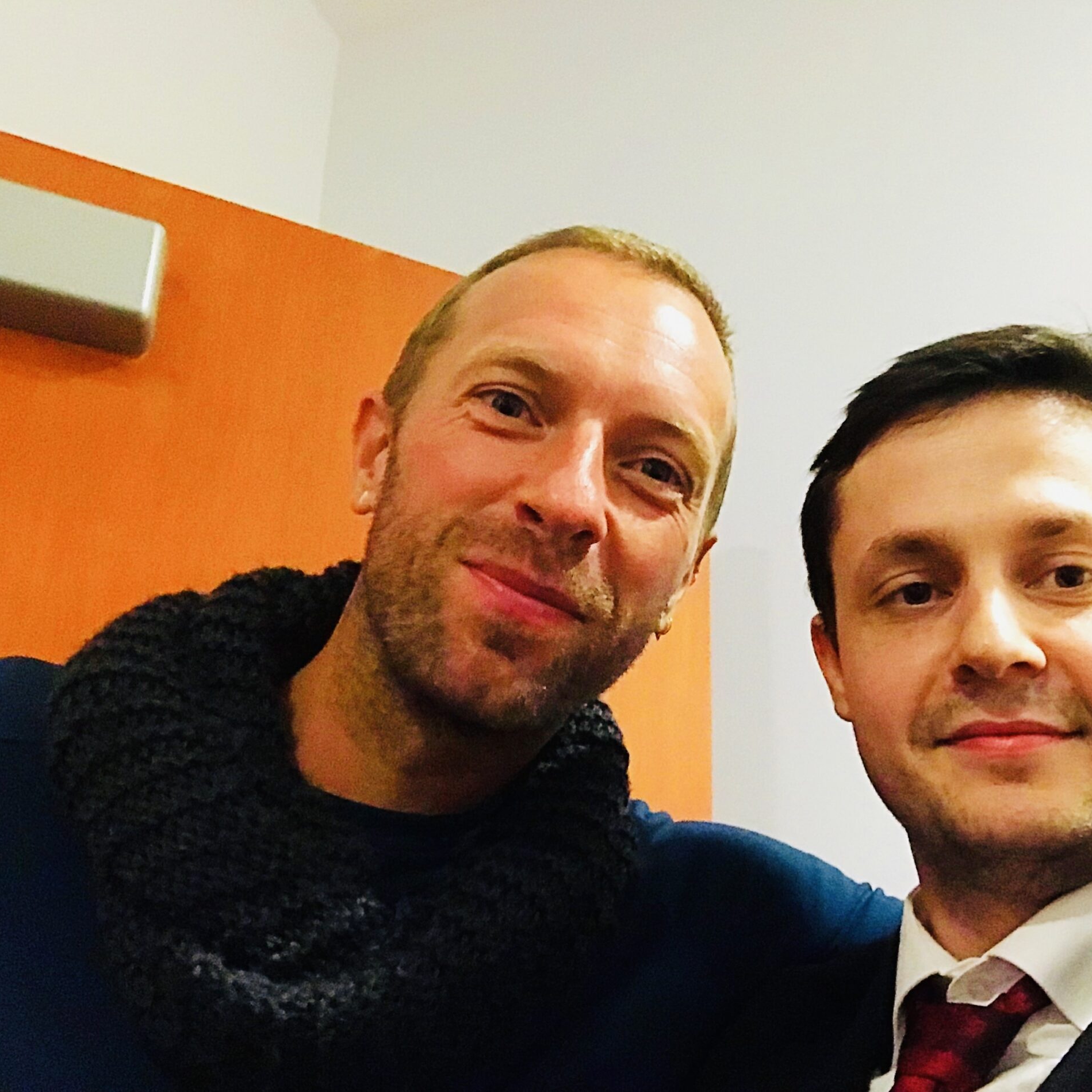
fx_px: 1356
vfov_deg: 43.9
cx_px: 704
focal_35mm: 38
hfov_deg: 43.4
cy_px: 542
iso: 400
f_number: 2.2
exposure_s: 1/15
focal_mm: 2.87
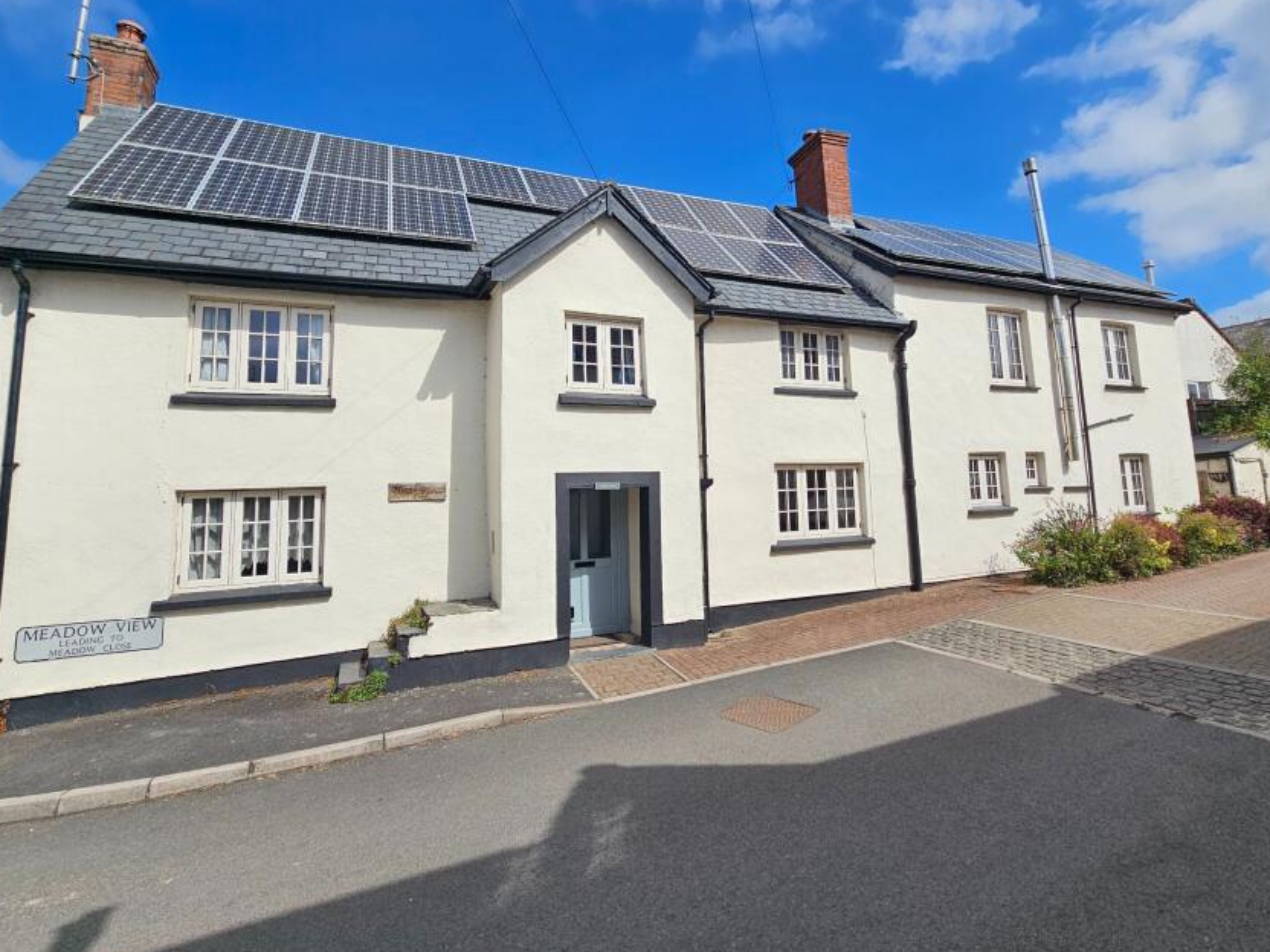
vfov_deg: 77.6
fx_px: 587
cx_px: 670
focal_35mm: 16
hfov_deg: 94.4
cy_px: 406
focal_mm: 2.2
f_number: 2.2
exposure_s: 1/5116
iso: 50
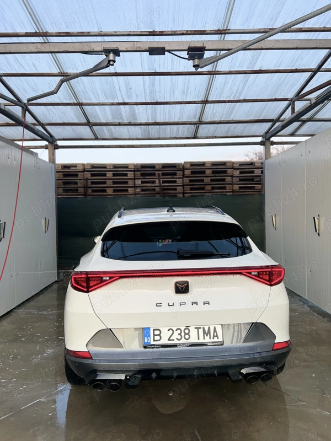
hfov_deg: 53.1
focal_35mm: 26
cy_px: 220
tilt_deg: -1.2
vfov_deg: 67.3
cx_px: 166
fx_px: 331
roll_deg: +1.6
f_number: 1.5
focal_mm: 5.7
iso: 50
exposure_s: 1/658
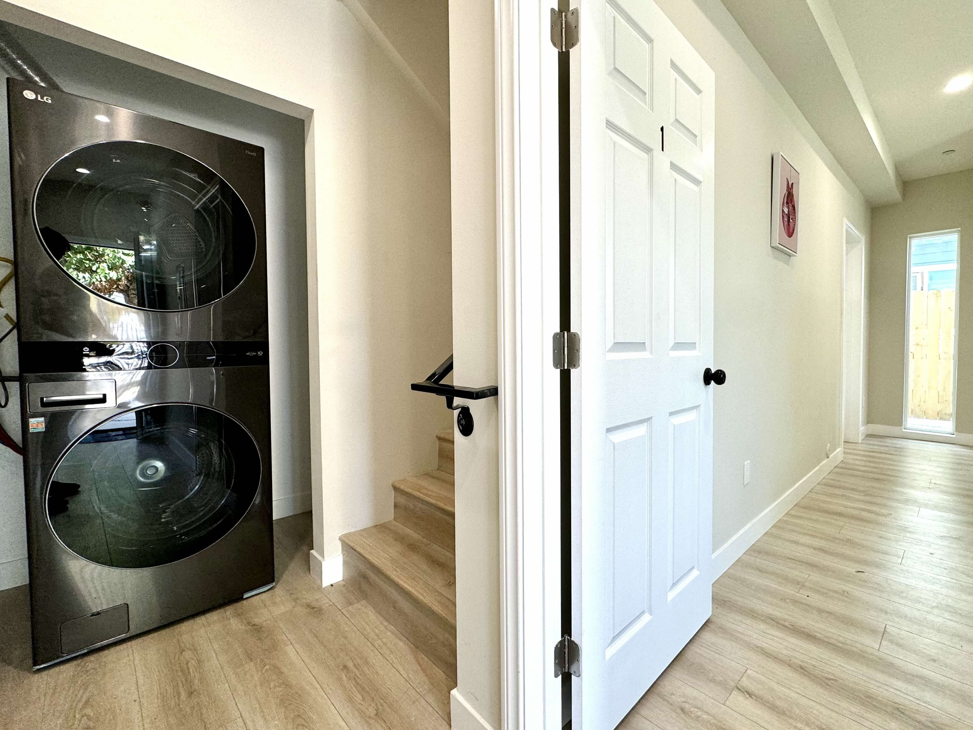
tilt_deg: -2.7
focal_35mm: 16
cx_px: 553
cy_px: 358
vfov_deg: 78.1
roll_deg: +0.1
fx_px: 450
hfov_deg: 93.9
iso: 125
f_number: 2.2
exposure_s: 1/120
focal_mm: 2.22
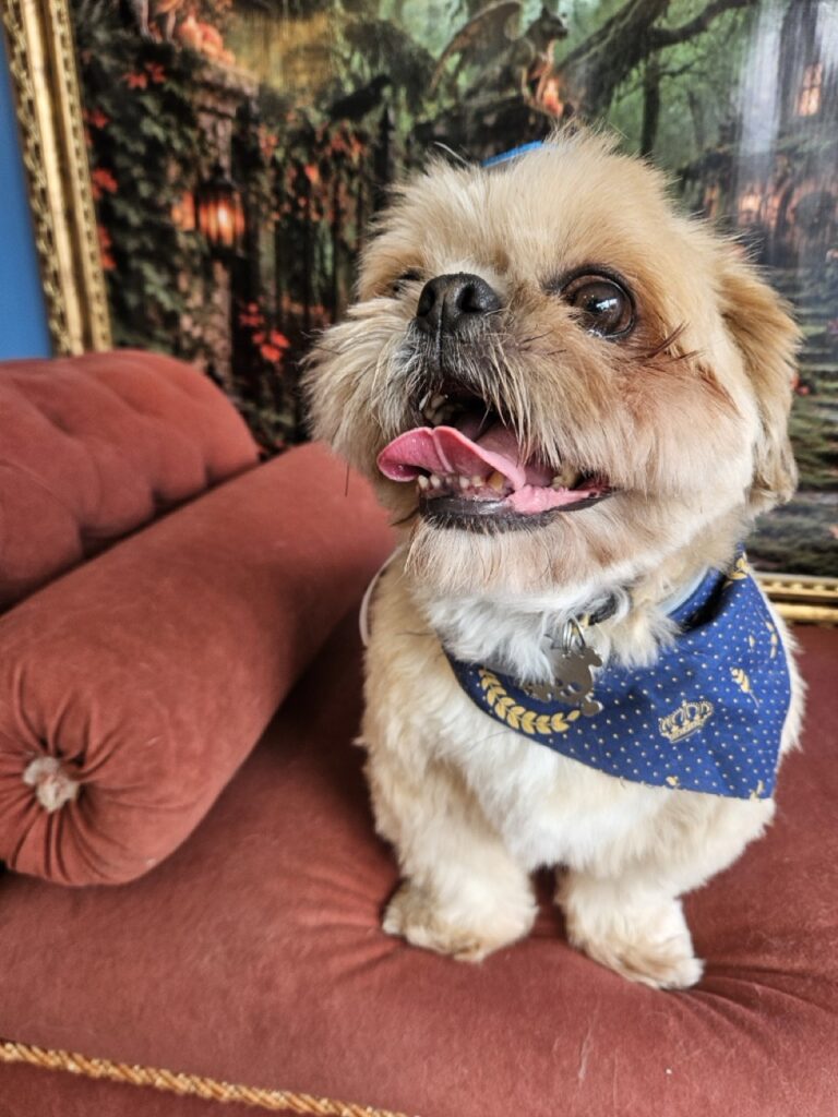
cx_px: 419
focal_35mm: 23
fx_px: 742
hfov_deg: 58.9
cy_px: 558
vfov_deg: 73.9
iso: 125
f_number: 1.8
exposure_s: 1/207
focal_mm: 5.4
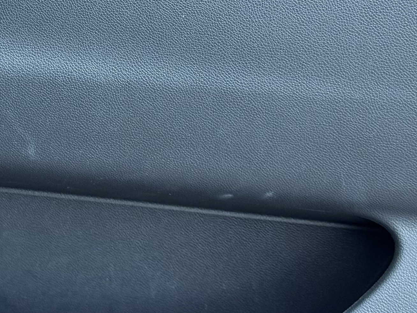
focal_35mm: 105
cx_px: -8
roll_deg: -2.4
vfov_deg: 13.6
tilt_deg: -22.1
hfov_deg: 18.2
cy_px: -98
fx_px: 1265
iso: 200
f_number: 1.78
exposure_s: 1/76
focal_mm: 6.76
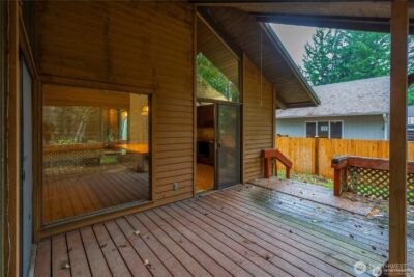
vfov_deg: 77.4
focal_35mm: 15
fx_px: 173
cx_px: 207
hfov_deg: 100.4
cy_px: 138
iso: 3200
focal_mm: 15
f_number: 7.1
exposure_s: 1/30
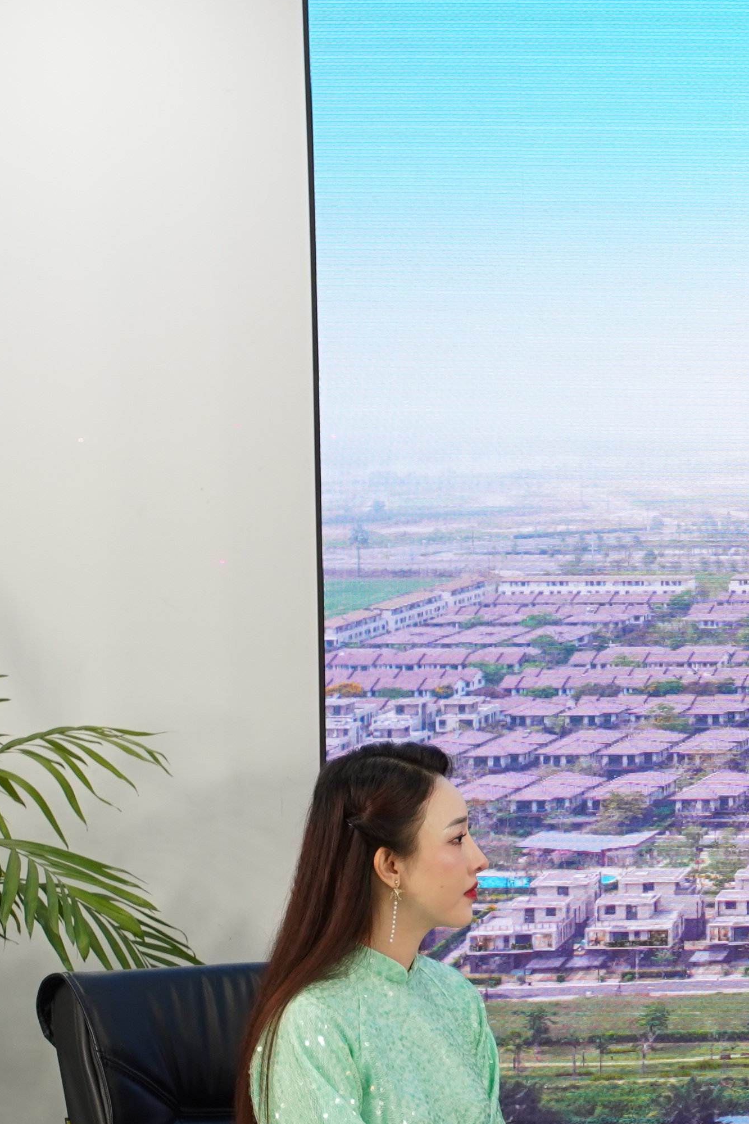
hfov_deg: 8.7
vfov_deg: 13.9
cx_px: 1653
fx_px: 4588
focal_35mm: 147
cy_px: 819
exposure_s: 1/160
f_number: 2.8
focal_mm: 49
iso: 640
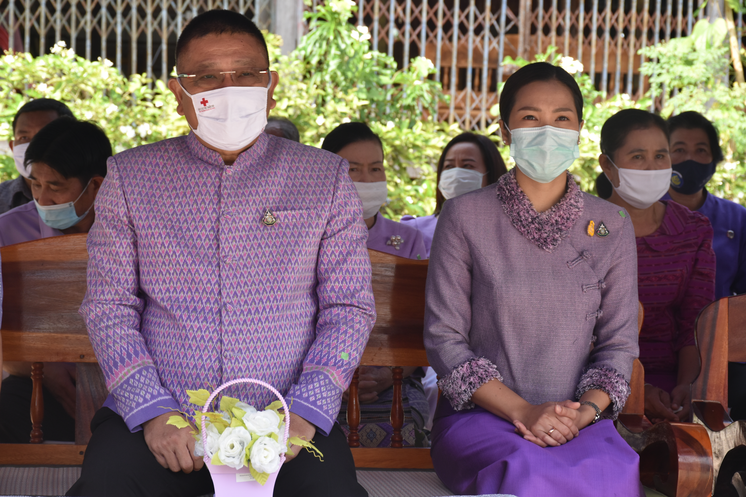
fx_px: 1865
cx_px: 373
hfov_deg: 22.6
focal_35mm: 90
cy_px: 248
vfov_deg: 15.2
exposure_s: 1/200
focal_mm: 60
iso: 400
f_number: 7.1
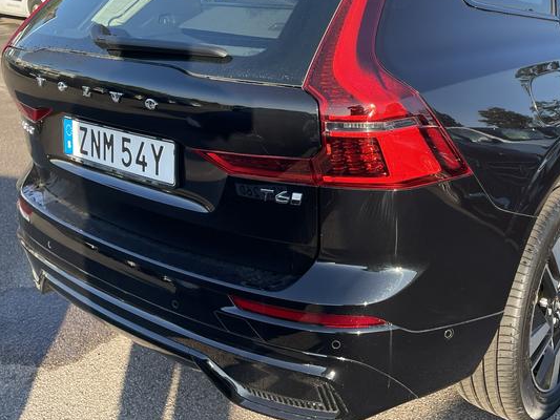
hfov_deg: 46.9
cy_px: 116
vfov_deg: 36.2
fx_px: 631
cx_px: 386
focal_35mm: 39
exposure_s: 1/578
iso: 32
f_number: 1.6
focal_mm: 4.2
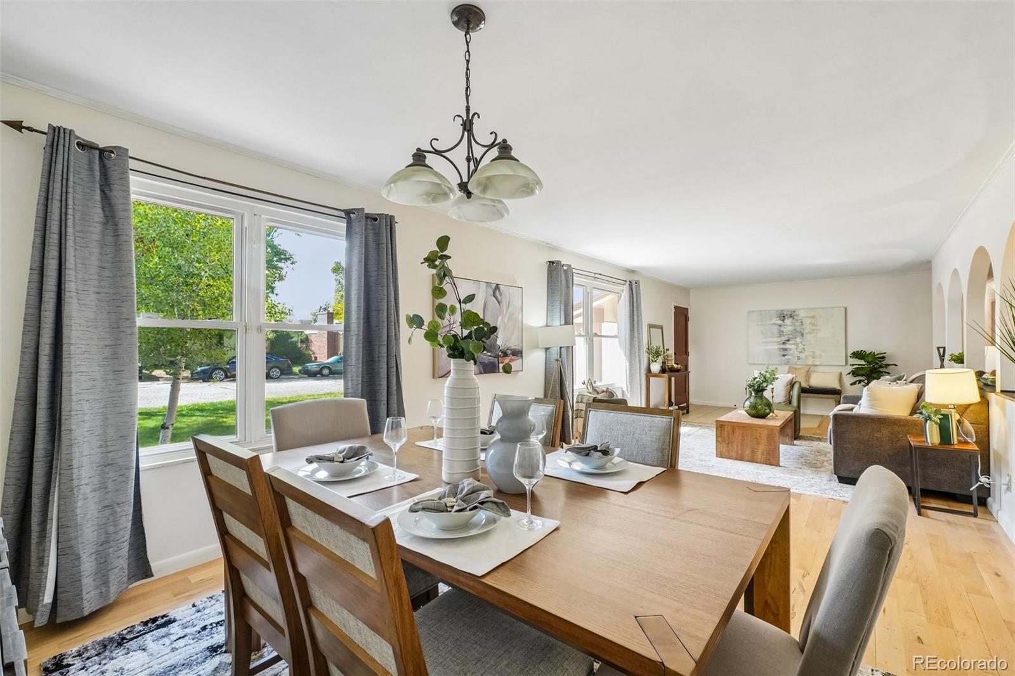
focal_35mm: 16
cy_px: 338
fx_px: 440
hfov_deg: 98.2
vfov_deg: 75.1
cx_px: 508
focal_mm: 10.4
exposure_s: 1/10
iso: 800
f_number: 8
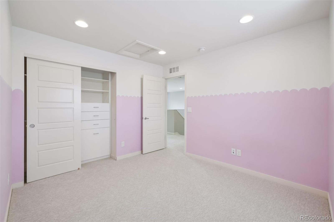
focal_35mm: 15
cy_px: 111
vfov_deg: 77.3
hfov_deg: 100.4
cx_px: 167
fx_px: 139
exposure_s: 1/25
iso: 800
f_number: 8
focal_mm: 10
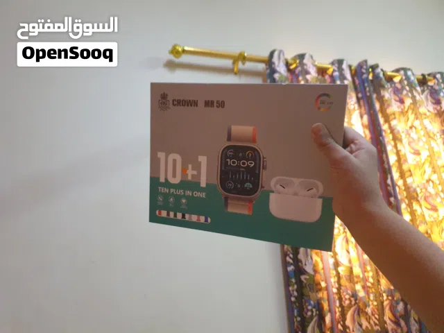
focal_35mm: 26
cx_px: 222
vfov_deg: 53.1
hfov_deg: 67.3
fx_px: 333
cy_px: 166
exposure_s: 1/50
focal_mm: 4.3
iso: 640
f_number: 1.5
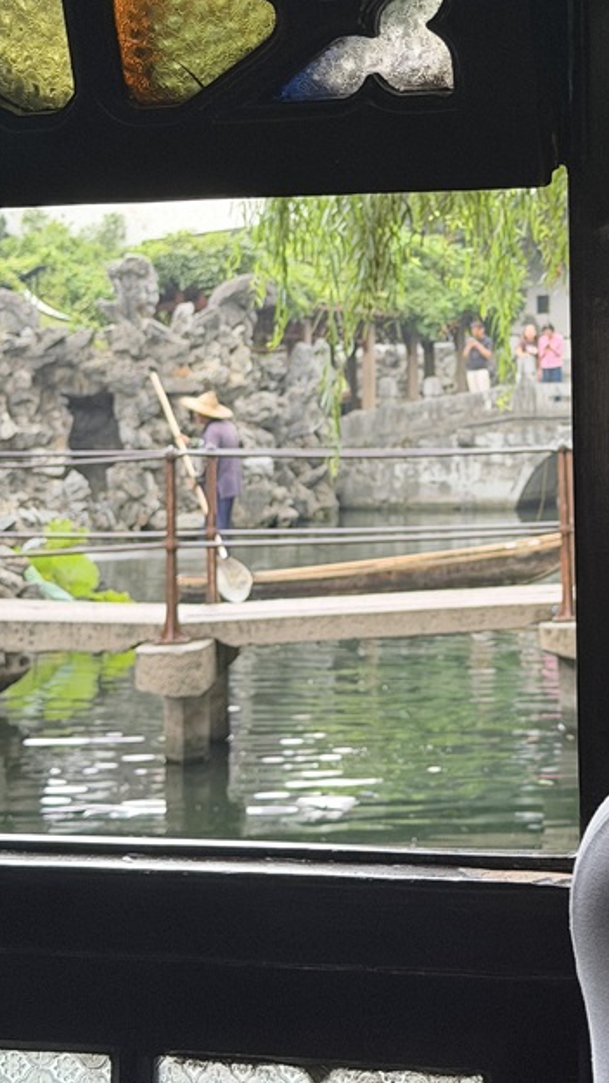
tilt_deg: +2.6
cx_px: 545
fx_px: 2240
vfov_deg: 26.9
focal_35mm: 78
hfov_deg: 15.3
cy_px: 288
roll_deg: +0.8
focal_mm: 6.76
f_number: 1.78
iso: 250
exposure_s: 1/40
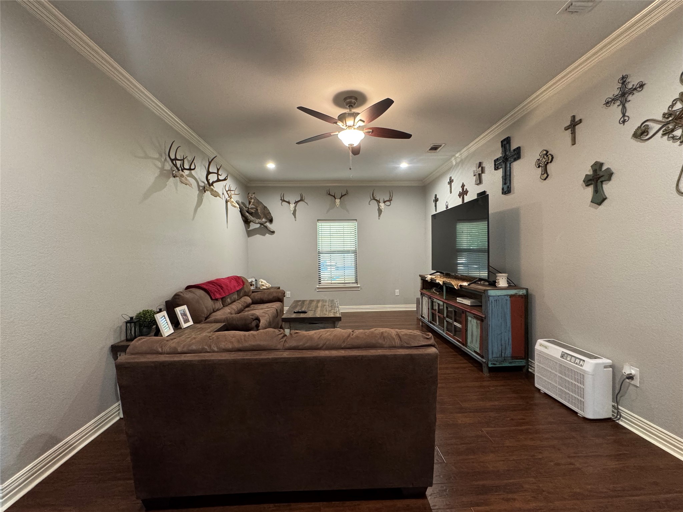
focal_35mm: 14
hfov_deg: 102.1
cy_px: 256
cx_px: 342
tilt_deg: -1.6
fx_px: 276
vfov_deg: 85.7
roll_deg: +0.6
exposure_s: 1/60
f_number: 2.2
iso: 500
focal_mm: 2.22
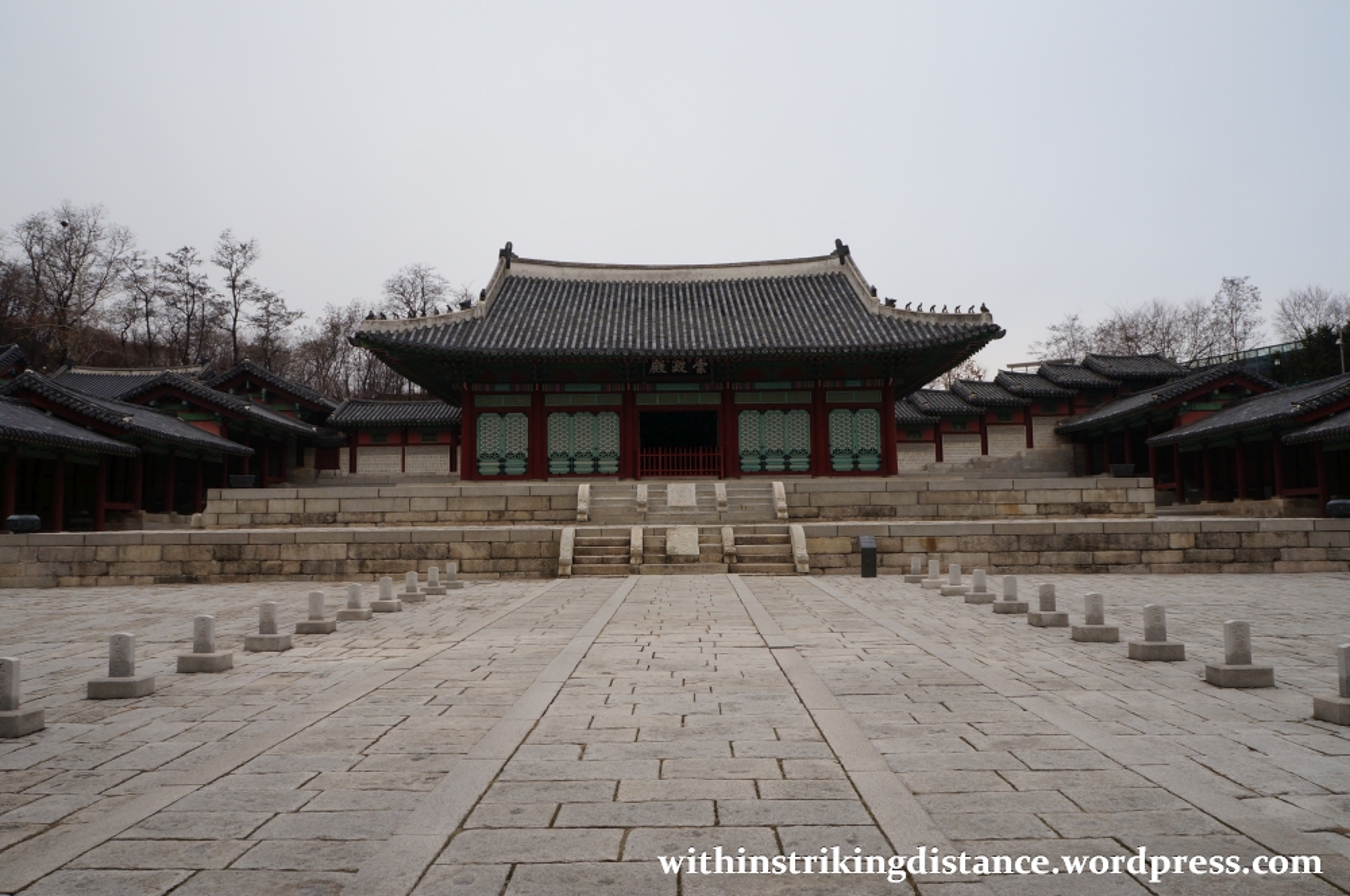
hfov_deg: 67.4
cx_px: 675
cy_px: 448
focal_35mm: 27
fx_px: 1011
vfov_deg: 47.8
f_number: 13
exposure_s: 1/100
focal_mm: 18
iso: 200
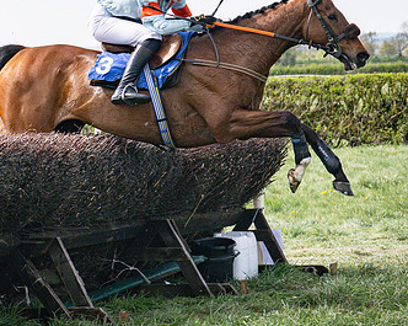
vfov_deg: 7.6
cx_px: 227
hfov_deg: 9.5
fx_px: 2461
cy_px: 38
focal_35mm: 204
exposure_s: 1/3200
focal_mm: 70
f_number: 5
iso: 400
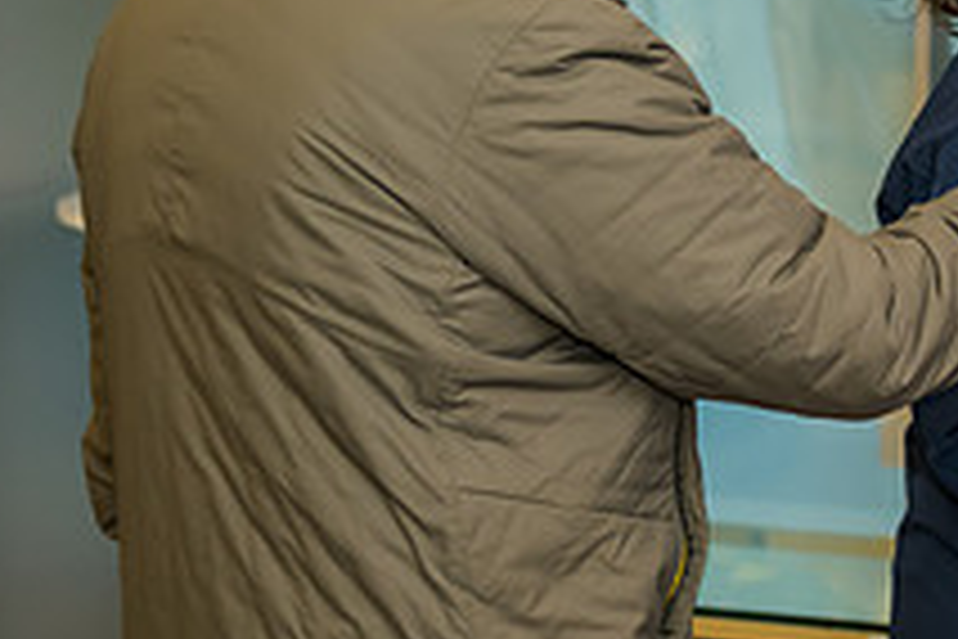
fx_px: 3619
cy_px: 79
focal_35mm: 136
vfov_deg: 10.0
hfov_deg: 14.6
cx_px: 1165
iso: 800
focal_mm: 50
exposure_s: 1/125
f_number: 3.2
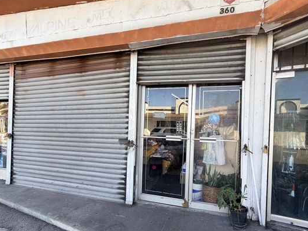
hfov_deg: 90.2
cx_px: 180
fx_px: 151
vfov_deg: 74.3
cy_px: 132
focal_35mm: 17
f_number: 2.2
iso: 32
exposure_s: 1/120
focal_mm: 2.22
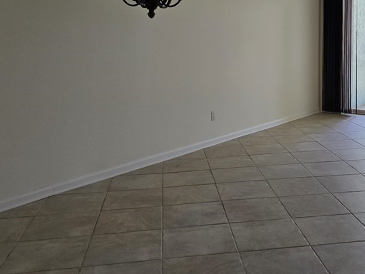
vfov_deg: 30.9
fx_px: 485
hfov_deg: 40.3
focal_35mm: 46
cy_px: 66
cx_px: 266
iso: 160
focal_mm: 6.3
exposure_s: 1/180
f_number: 1.7
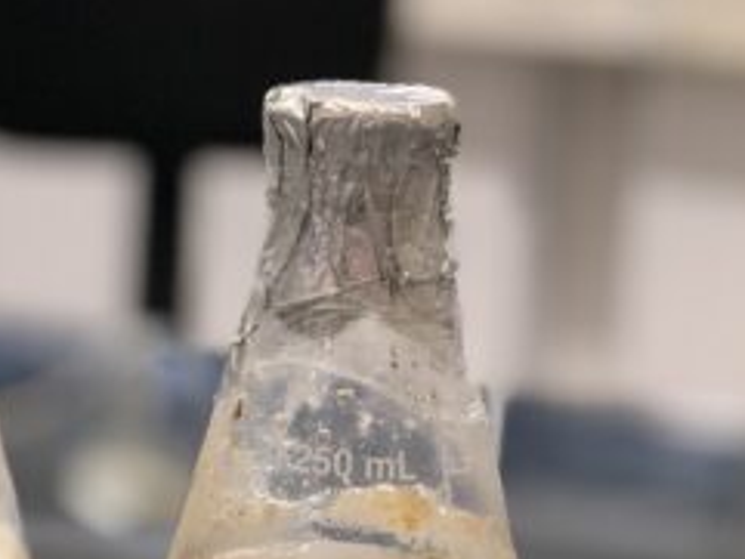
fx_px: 3058
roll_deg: -1.6
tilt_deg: -11.7
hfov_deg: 13.5
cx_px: -121
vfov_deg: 10.5
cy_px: 225
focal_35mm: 142
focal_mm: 6.6
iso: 100
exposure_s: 1/30
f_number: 2.8
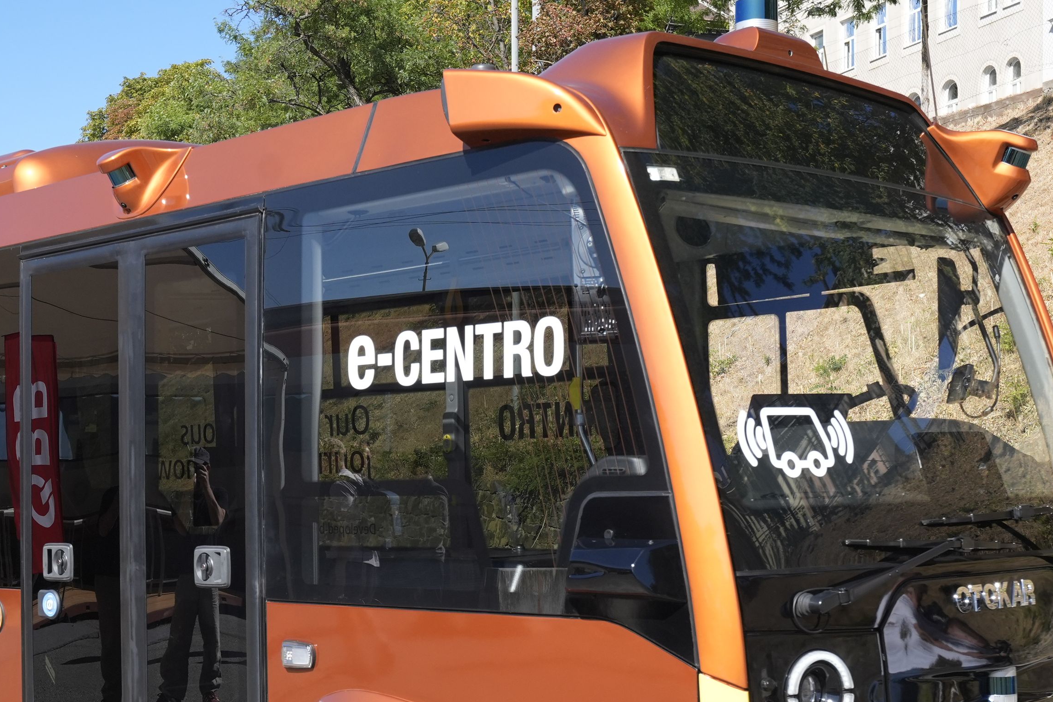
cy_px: 516
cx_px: 435
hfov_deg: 32.8
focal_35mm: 61
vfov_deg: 22.1
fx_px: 1784
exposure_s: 1/1000
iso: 640
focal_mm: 35
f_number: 7.1
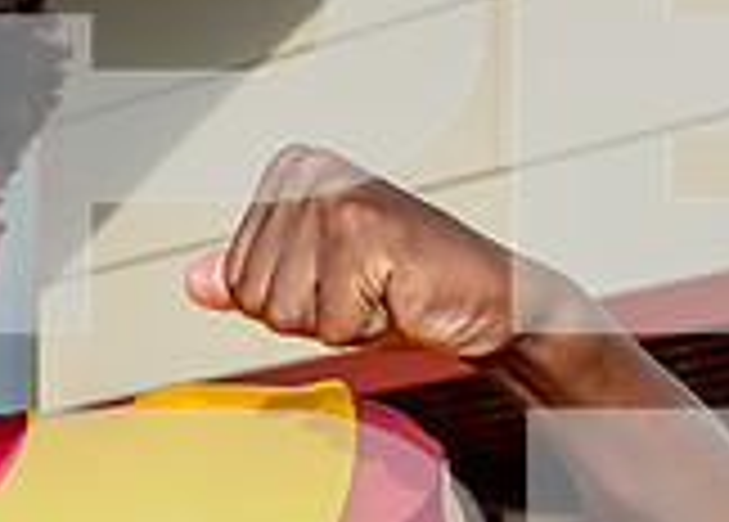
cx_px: -79
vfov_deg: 6.7
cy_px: 661
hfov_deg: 9.4
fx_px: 4393
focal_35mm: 212
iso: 100
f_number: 11
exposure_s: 1/160
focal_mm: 51
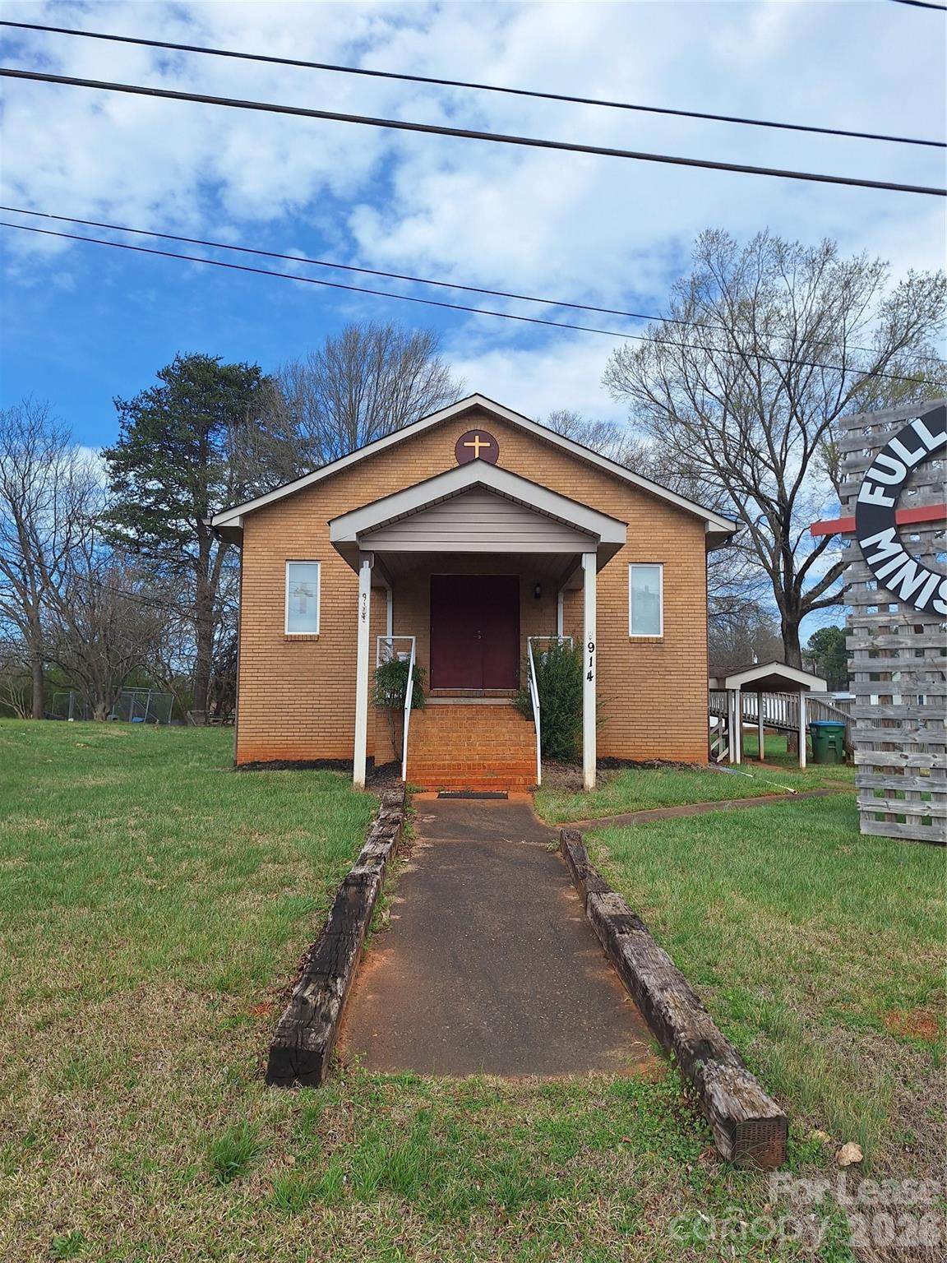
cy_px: 632
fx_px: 839
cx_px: 474
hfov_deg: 58.9
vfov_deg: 73.9
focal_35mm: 23
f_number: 1.8
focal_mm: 5.54
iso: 40
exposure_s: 1/3067
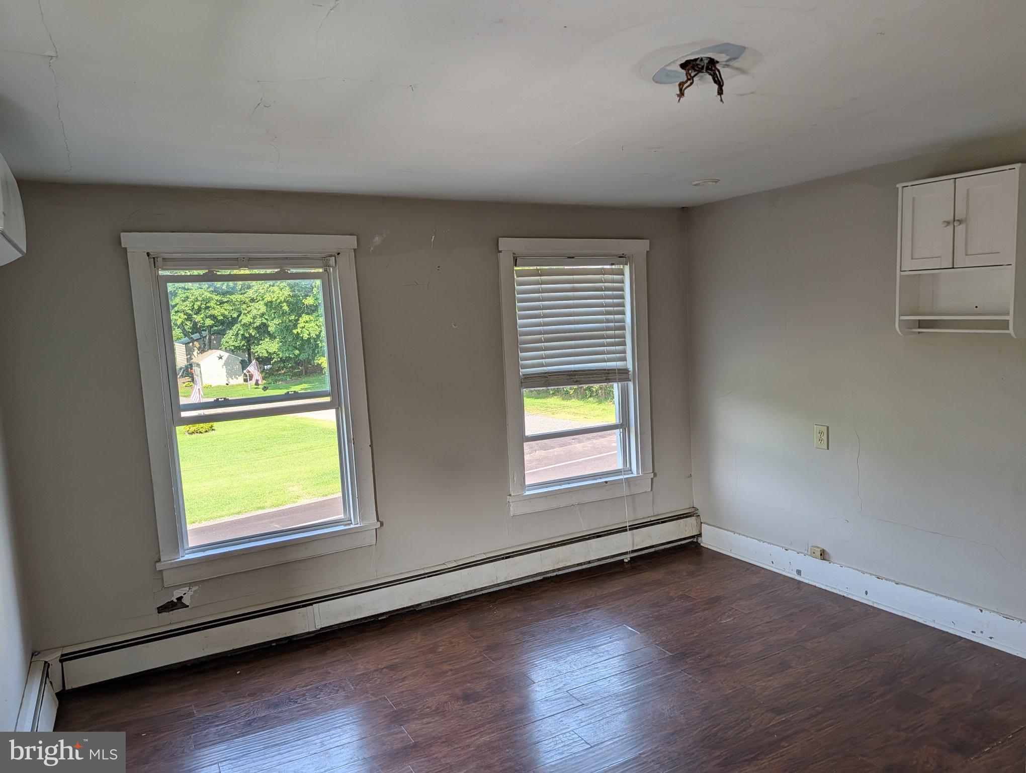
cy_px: 386
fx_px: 712
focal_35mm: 24
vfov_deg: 56.9
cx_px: 513
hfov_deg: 71.5
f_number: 1.68
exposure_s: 1/205
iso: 27
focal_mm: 6.9
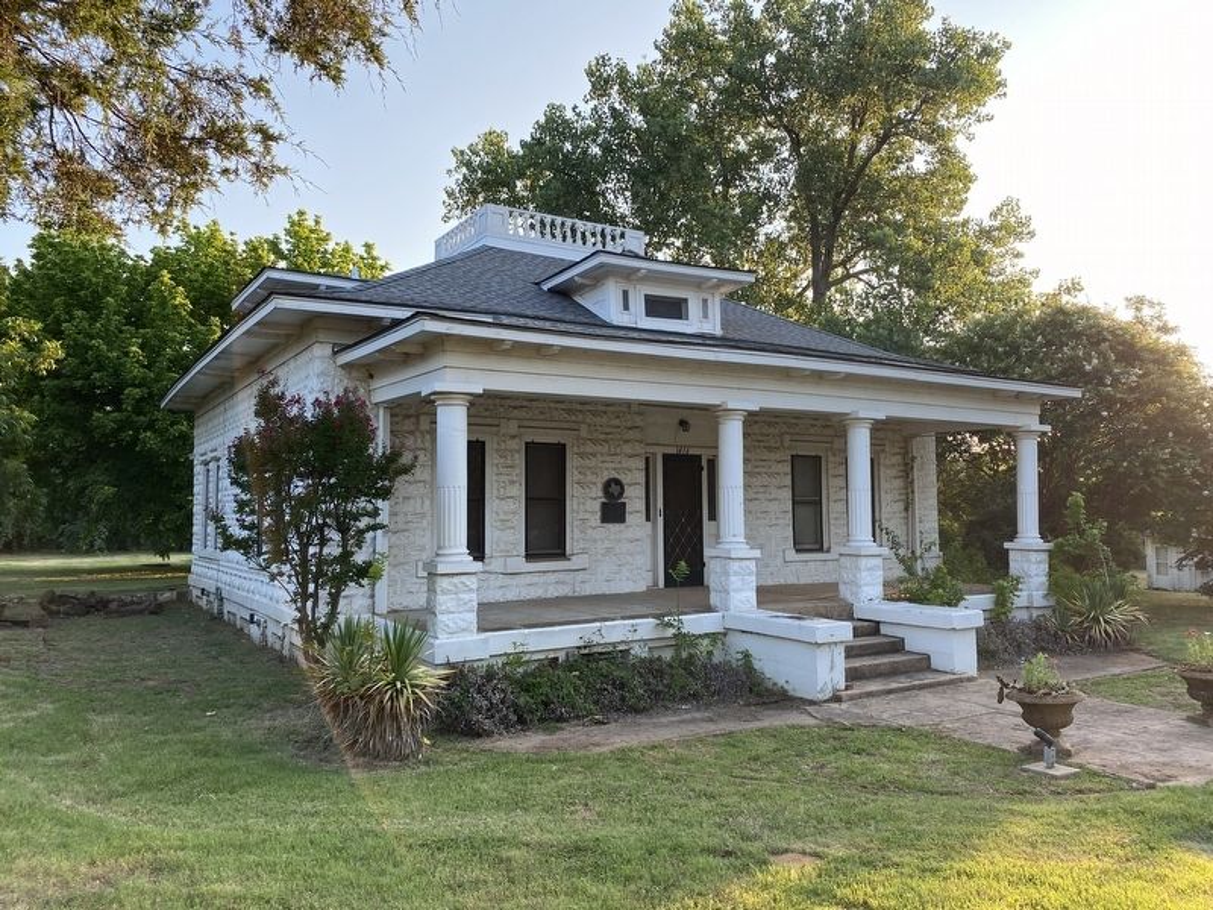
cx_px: 606
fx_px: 911
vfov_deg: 53.1
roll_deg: +0.6
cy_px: 455
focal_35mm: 26
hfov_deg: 67.3
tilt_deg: +4.4
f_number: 1.8
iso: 32
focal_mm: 4.25
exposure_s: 1/394
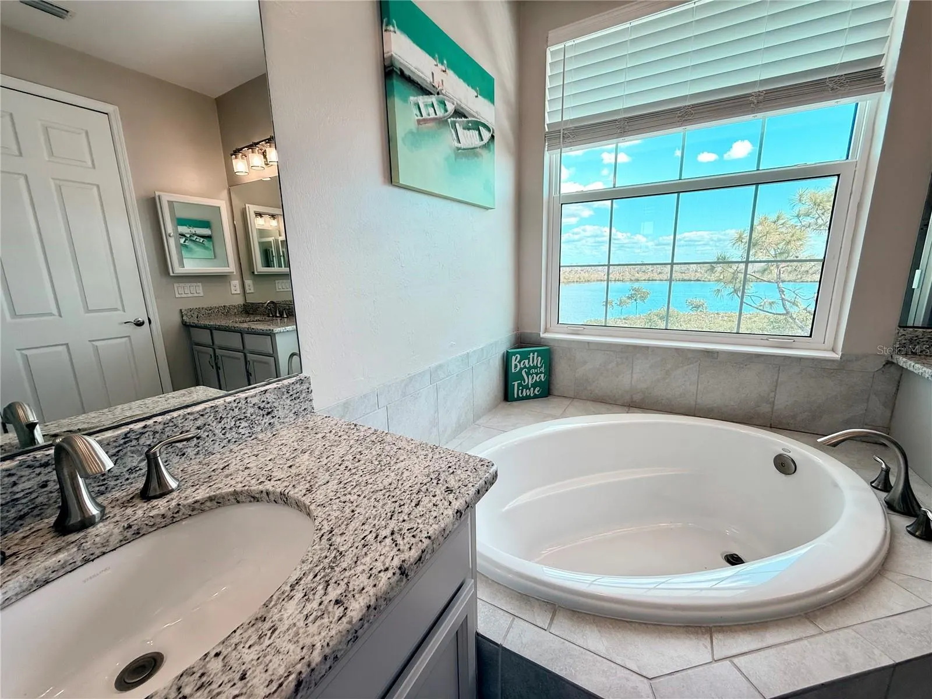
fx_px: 377
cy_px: 350
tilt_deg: -11.4
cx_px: 466
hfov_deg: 102.1
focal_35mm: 14
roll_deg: +1.1
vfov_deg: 85.7
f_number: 2.2
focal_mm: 2.22
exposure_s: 1/120
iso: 100
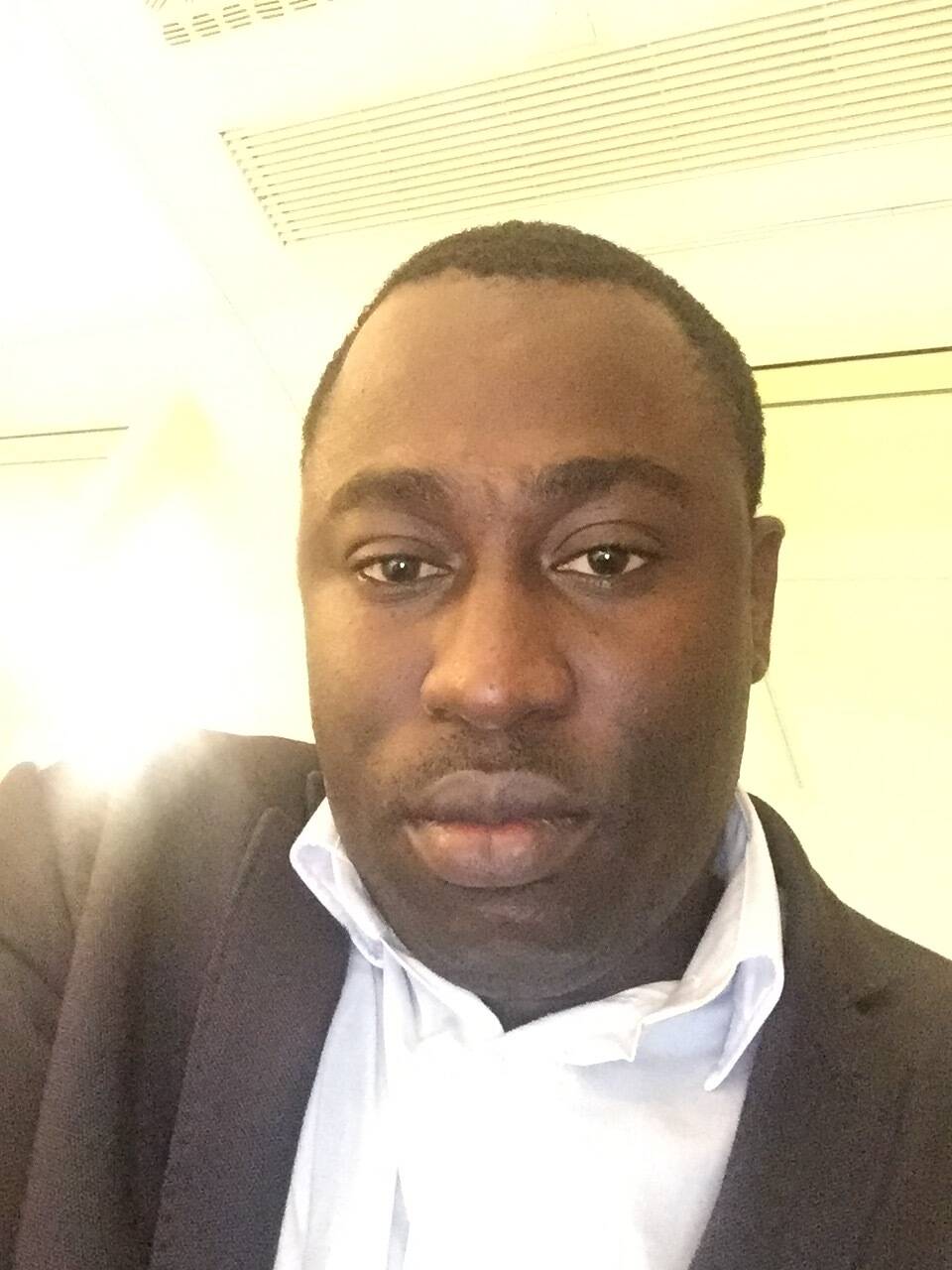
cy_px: 635
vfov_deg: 58.4
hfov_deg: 45.4
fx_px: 1137
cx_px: 476
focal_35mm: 31
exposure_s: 1/17
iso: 1600
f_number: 2.2
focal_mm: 2.65
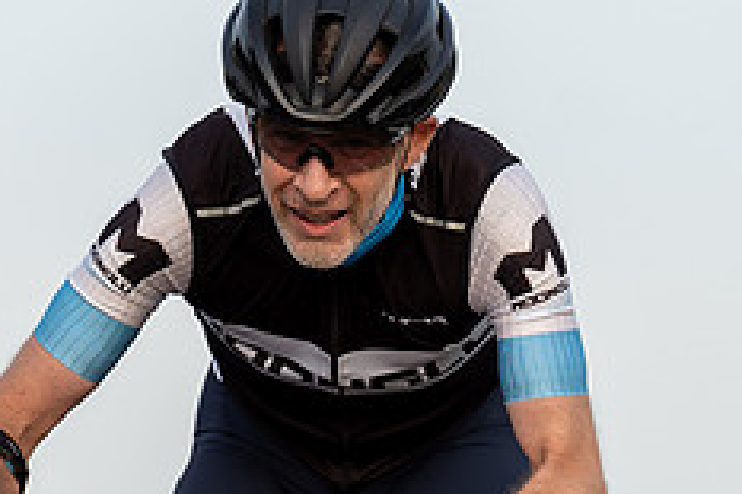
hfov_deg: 3.5
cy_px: 337
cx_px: 275
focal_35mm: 584
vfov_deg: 2.4
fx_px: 12028
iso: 100
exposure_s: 1/1000
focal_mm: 182
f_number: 3.2
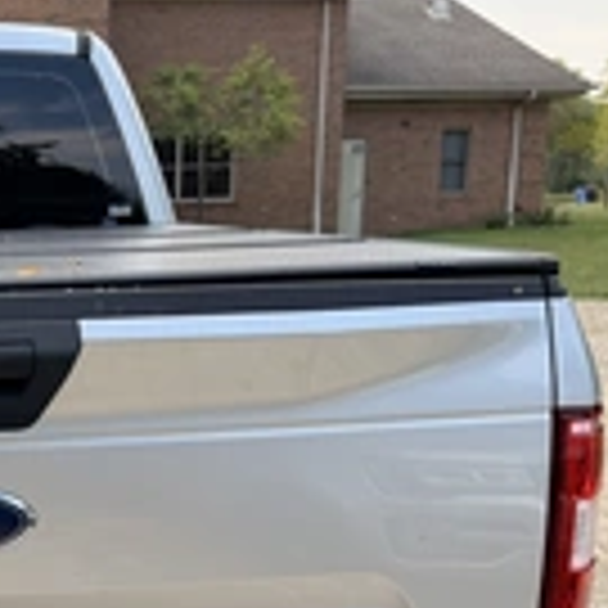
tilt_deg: -11.8
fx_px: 1252
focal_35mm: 63
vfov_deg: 26.9
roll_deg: +4.5
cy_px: 473
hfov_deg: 25.4
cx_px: -54
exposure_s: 1/1949
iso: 100
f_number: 1.78
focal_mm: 6.76
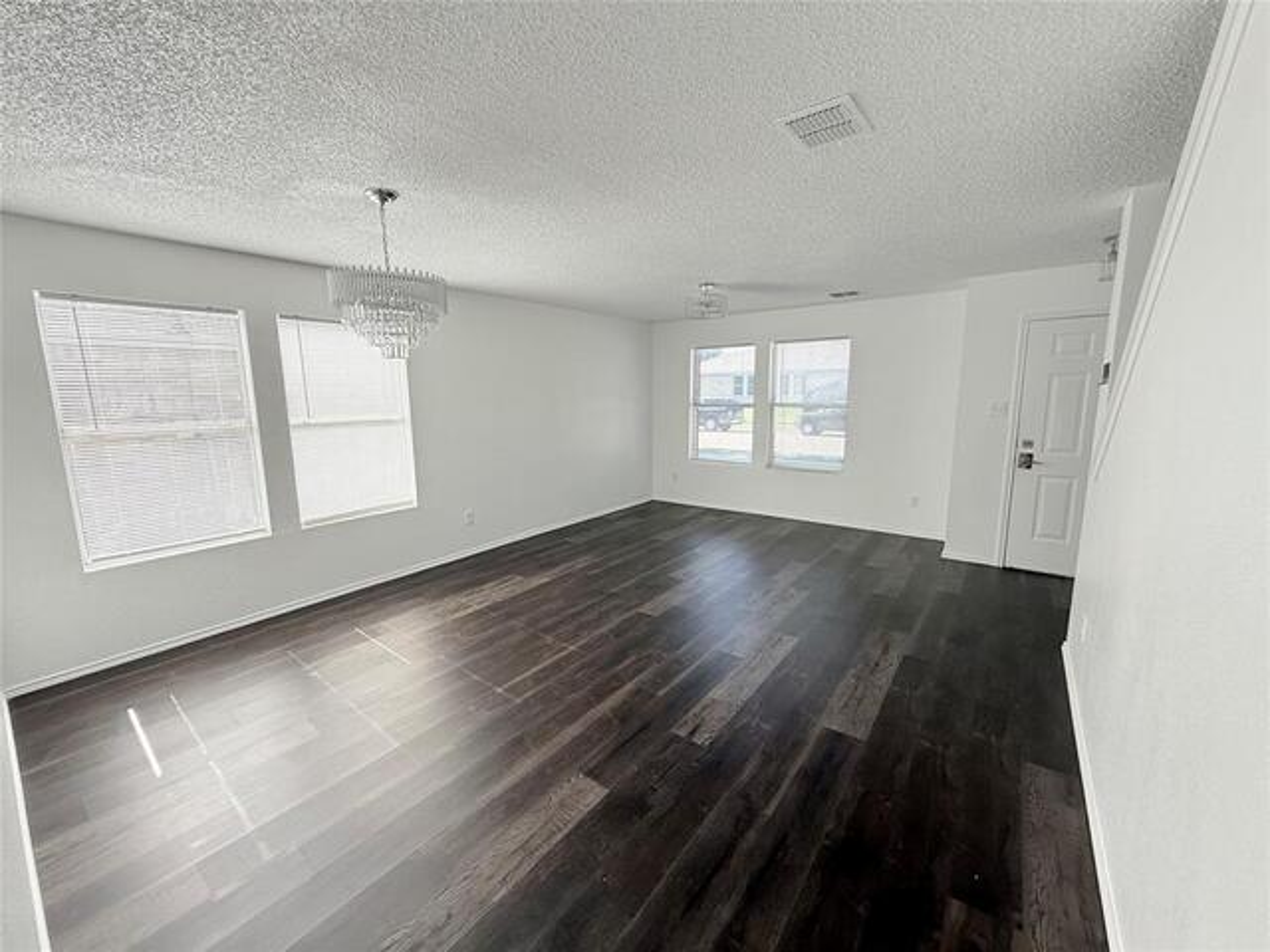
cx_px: 635
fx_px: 514
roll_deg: +0.4
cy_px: 476
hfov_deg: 102.1
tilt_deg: -8.8
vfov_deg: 85.7
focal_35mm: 14
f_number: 2.2
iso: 64
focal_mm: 2.22
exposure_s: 1/254
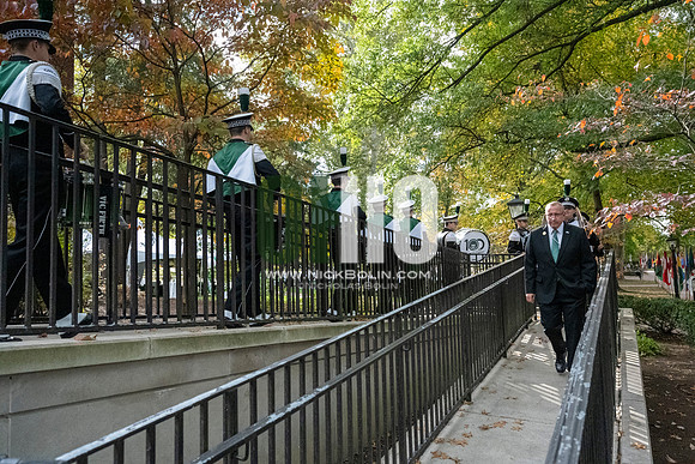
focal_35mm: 24
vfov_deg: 52.2
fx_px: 473
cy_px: 232
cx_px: 348
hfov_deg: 72.6
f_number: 4
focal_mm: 24.5
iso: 12800
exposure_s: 1/8000
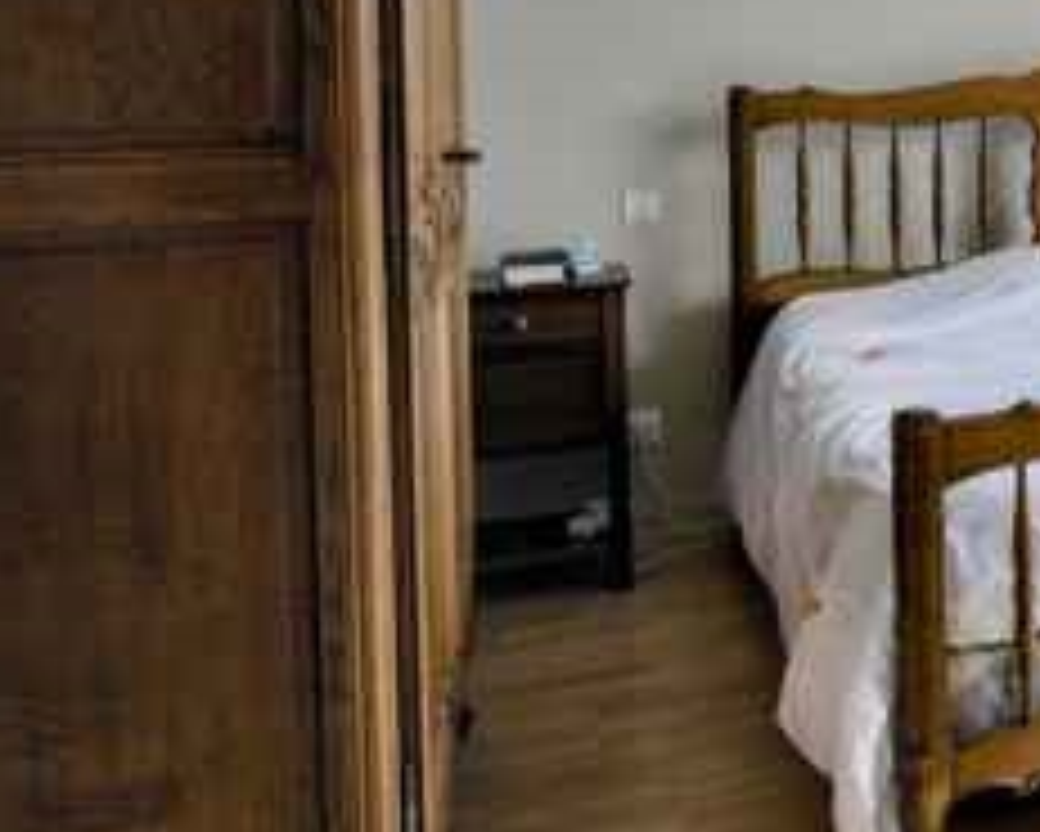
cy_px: 128
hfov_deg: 26.6
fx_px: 1601
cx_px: 1535
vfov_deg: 28.3
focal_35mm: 52
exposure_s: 1/800
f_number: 8
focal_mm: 16
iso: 800
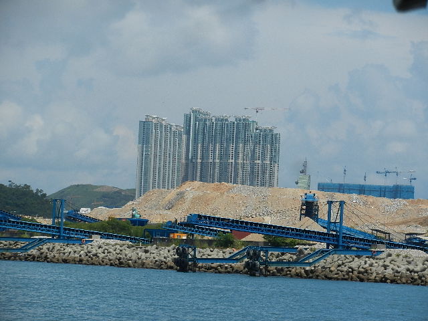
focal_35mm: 189
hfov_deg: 10.5
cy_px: 160
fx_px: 2337
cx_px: 214
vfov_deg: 7.9
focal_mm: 34
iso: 160
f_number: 5.3
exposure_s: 1/1600
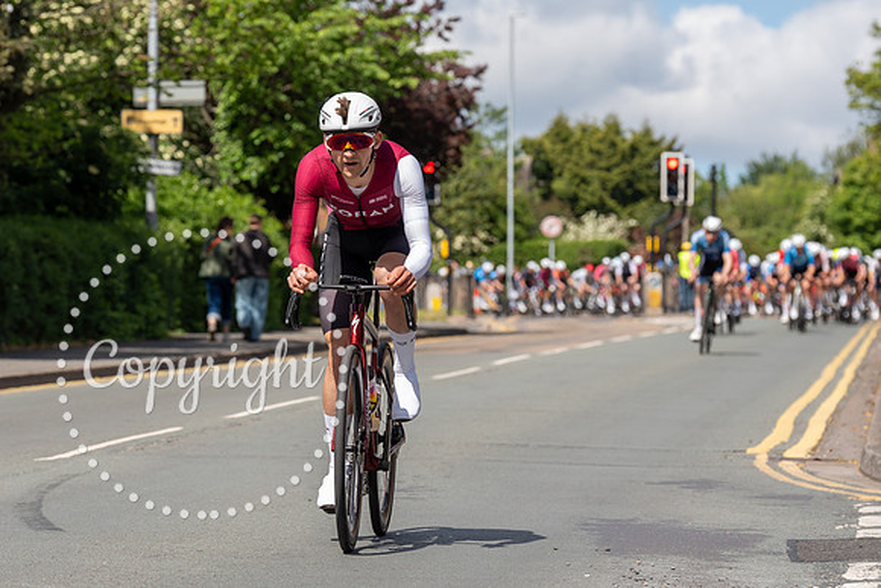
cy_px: 212
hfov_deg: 11.6
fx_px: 4325
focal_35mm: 177
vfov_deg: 7.8
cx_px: 317
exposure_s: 1/1000
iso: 250
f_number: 5.6
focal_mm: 138
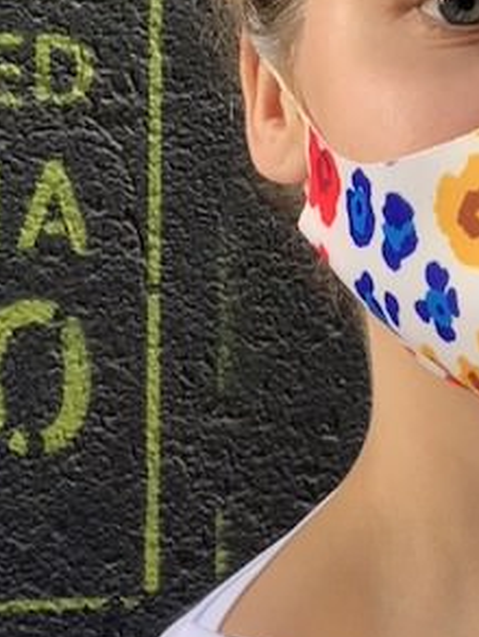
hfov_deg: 14.5
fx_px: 1881
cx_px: 185
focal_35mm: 102
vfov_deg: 19.2
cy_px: 358
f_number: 2.2
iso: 64
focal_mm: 2.87
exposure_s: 1/68
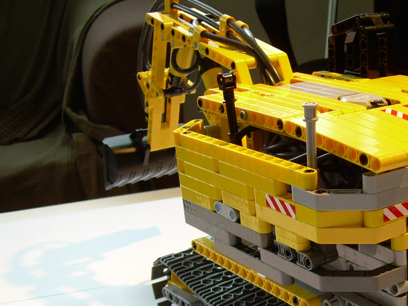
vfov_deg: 22.1
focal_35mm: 66
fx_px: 778
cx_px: 344
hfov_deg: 28.6
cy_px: 224
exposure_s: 1/60
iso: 183
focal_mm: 6.3
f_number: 2.8
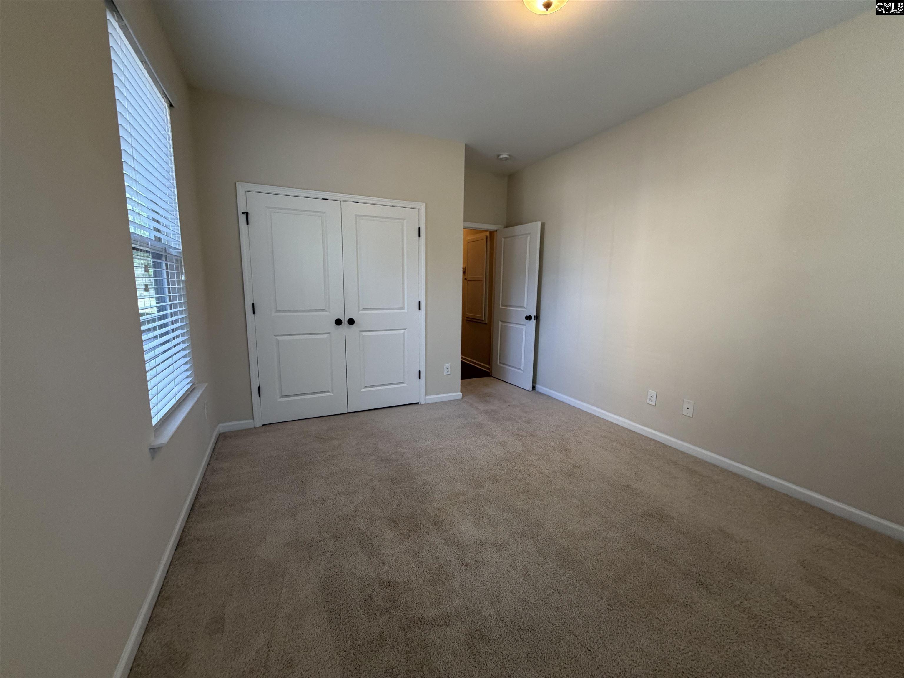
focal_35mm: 14
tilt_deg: -7.8
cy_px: 339
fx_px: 366
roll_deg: -2.1
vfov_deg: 85.7
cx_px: 452
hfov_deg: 102.1
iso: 250
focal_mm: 2.22
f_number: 2.2
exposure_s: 1/120
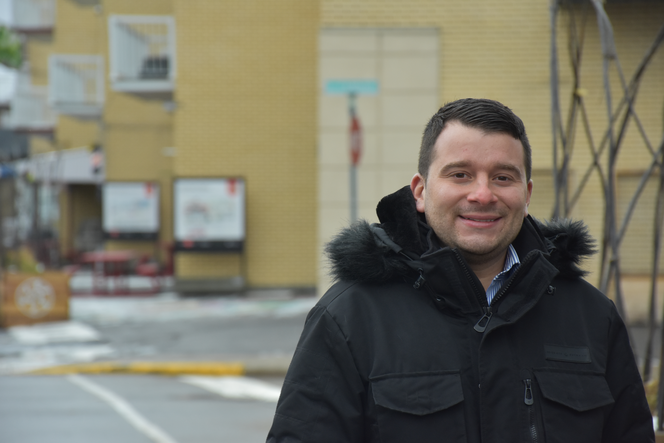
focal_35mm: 195
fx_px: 3596
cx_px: 332
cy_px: 222
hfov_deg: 10.5
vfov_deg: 7.0
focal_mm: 130
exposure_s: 1/200
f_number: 7.1
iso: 800
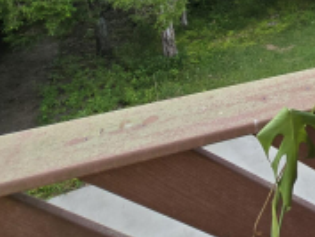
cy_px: -139
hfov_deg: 30.5
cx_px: 410
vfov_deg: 22.8
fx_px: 446
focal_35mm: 49
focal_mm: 2.2
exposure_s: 1/309
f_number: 2.2
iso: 50
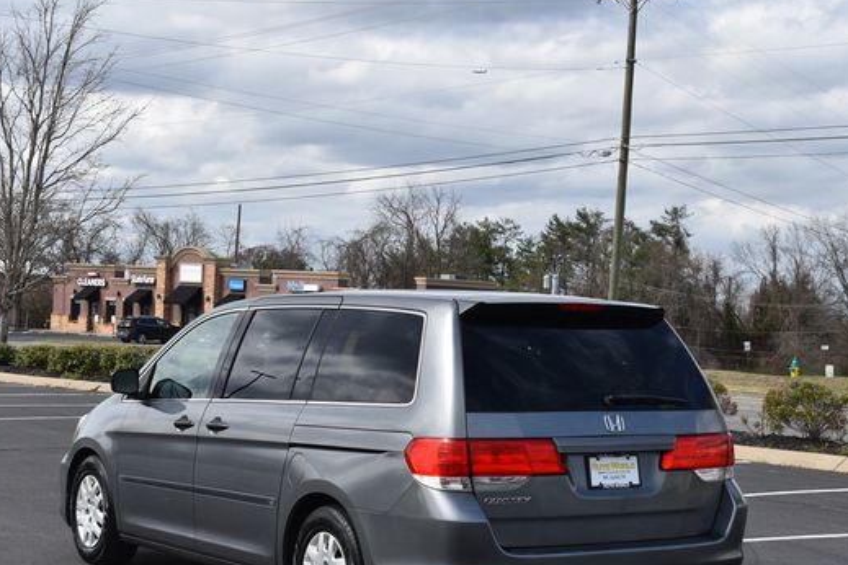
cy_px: 329
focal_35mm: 74
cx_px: 505
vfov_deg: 18.4
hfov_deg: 27.3
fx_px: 1743
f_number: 8
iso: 100
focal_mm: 40
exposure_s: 1/250
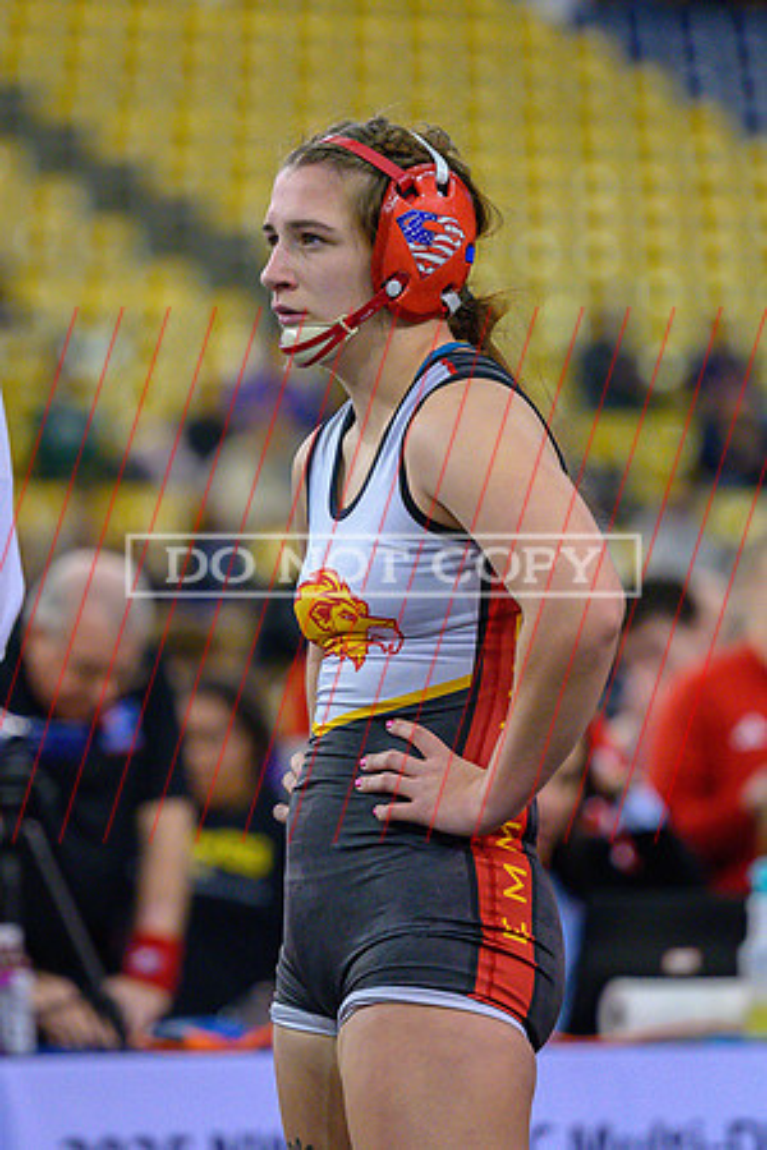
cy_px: 530
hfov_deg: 4.5
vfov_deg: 6.7
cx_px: 294
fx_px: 9758
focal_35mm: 305
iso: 2800
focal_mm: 160
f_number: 2.8
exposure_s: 1/800
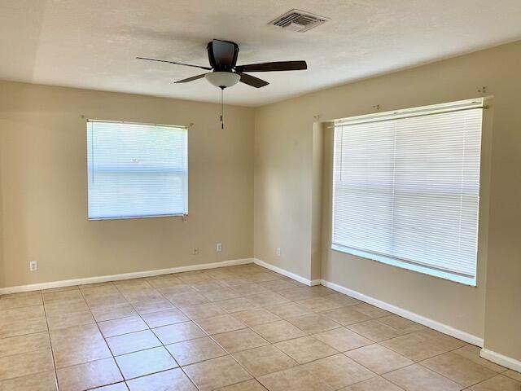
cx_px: 260
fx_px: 391
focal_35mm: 26
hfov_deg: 67.3
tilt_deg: -2.5
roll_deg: -1.0
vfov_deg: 53.1
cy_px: 196
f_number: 1.8
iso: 64
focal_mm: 4.25
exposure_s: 1/121
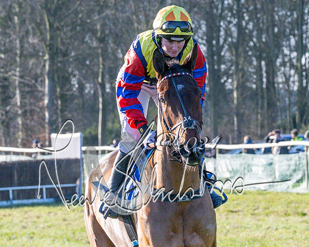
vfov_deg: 6.2
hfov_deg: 7.8
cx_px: 182
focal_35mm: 248
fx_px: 2264
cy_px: 158
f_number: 5
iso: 400
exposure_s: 1/1600
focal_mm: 92
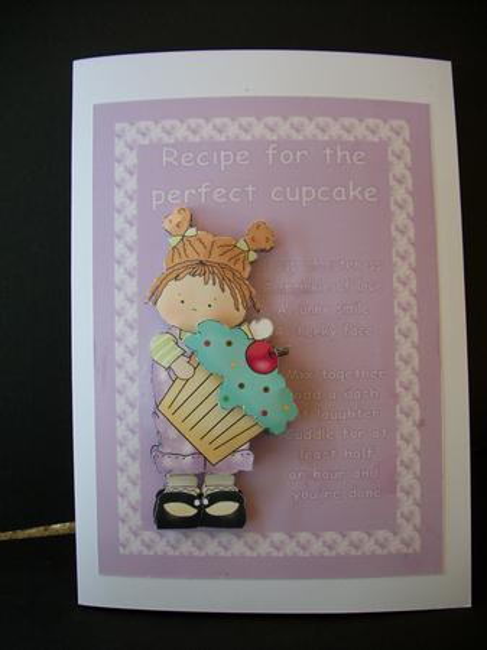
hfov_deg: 44.1
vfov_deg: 56.8
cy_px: 325
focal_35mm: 32
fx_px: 601
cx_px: 244
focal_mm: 5.7
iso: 80
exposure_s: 1/80
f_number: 2.9
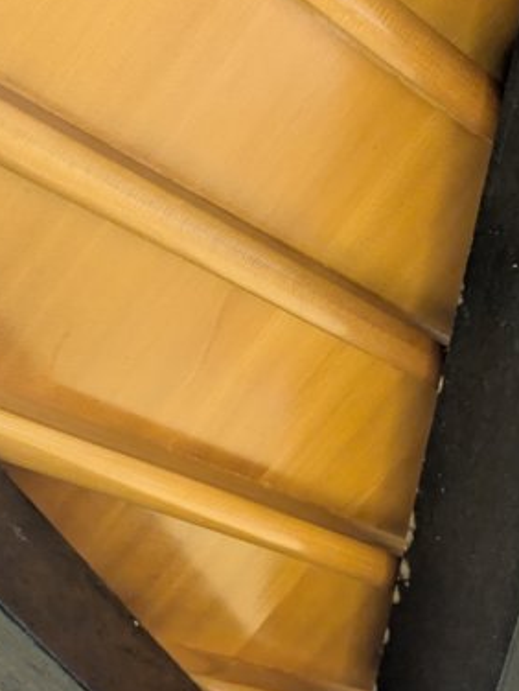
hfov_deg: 30.3
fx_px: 958
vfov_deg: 38.5
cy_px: 164
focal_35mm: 48
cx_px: 236
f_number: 1.89
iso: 2098
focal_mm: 5.43
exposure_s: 1/15
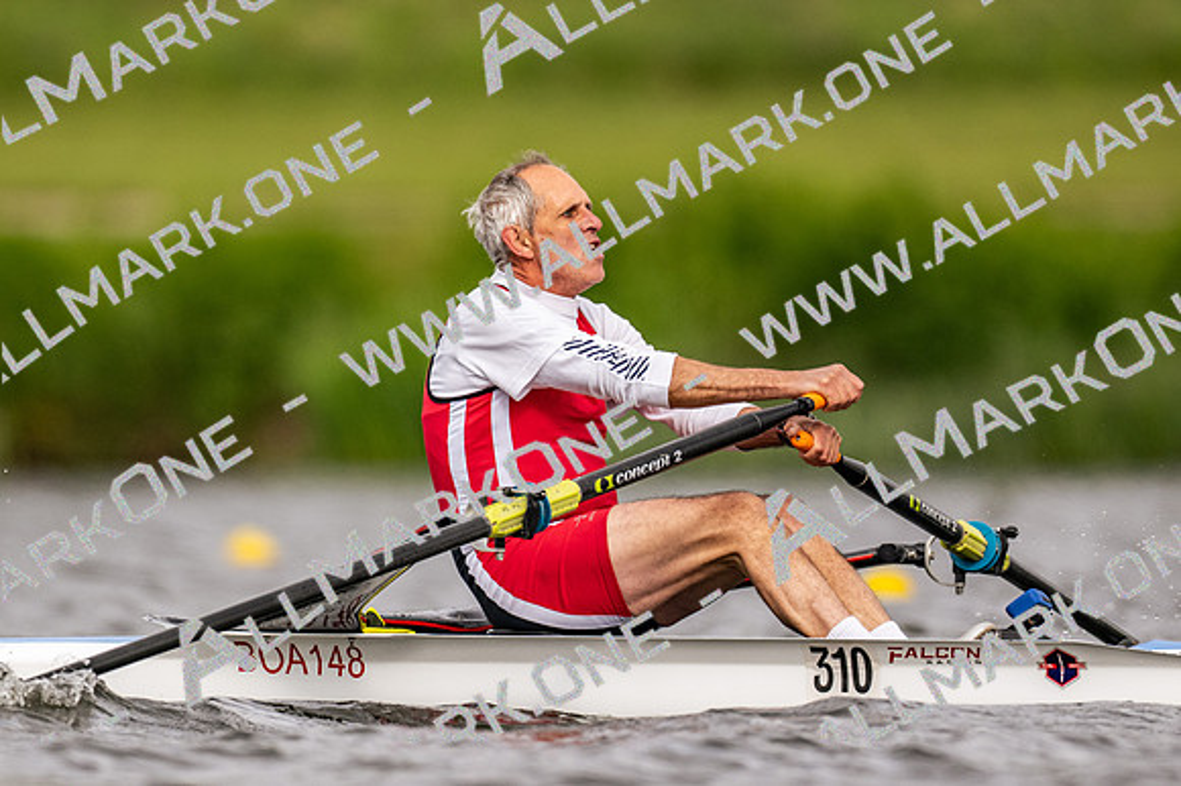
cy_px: 393
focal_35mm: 900
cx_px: 590
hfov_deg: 2.3
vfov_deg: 1.5
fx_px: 29507
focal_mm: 600
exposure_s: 1/2500
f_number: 4
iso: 450
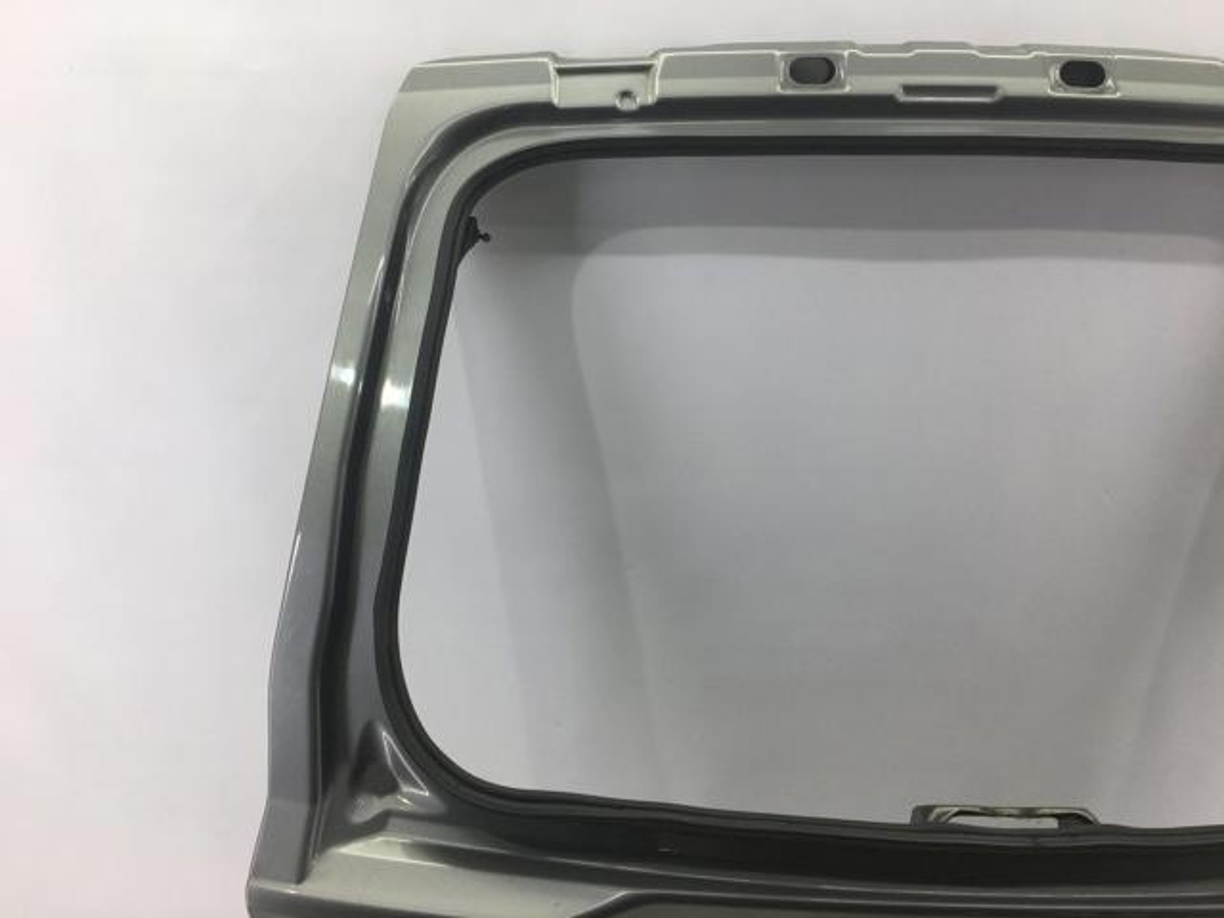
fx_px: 1025
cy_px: 459
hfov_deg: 61.7
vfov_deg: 48.2
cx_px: 612
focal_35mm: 29
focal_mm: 4.15
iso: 25
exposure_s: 1/100
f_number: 2.2
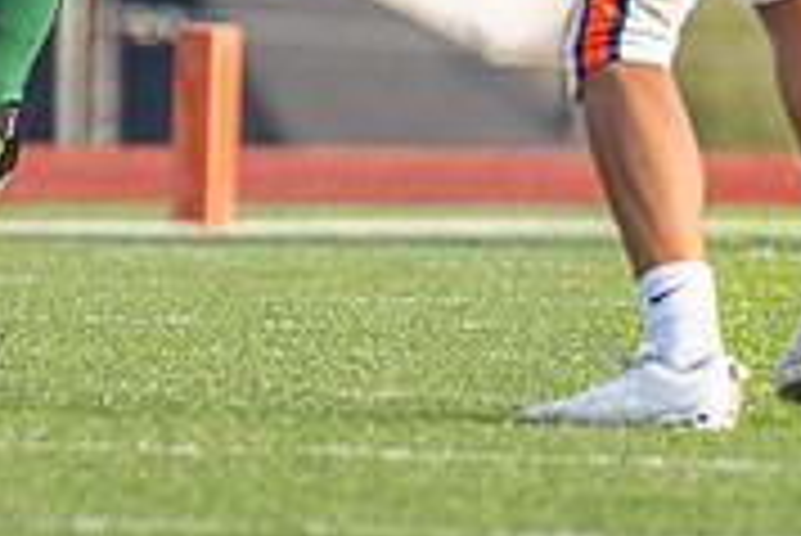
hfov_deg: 1.0
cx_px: -680
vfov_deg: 0.6
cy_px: -334
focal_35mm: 2133
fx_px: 47497
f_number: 2.8
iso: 160
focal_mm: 200
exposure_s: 1/1000
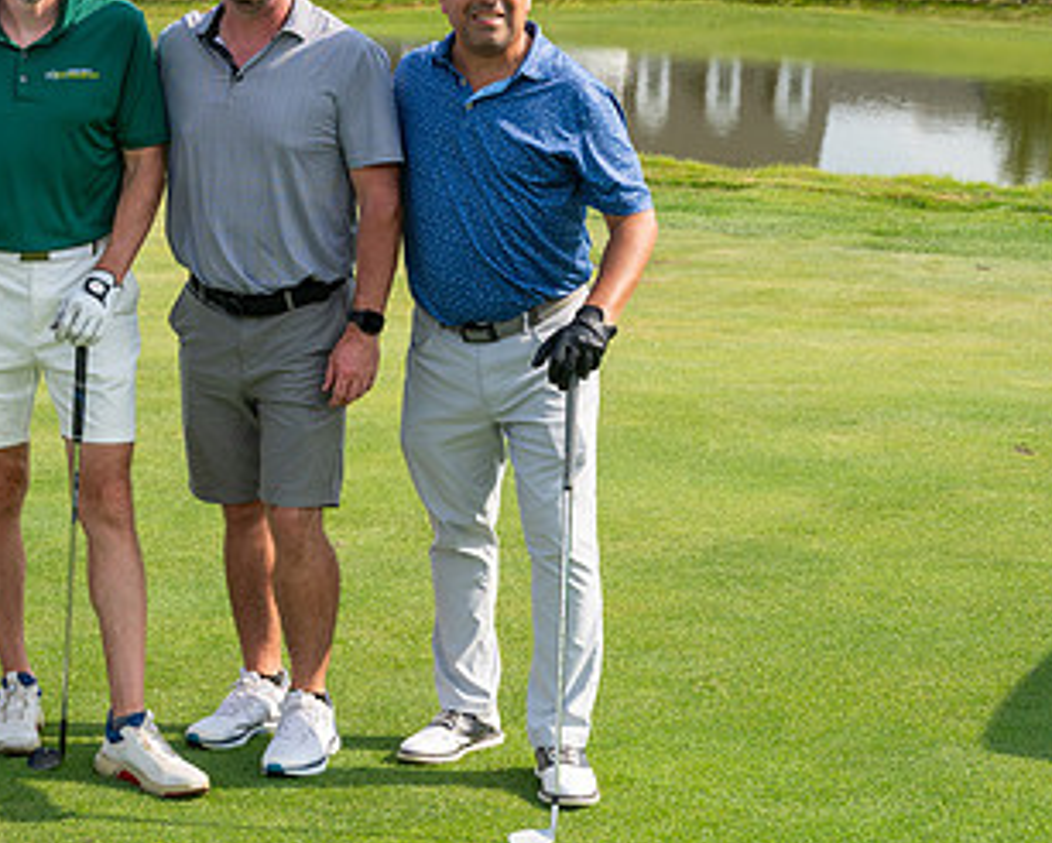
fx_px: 2710
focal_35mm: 87
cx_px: 178
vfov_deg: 17.7
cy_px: 320
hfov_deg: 21.6
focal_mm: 49
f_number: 6.3
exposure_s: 1/1000
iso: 250
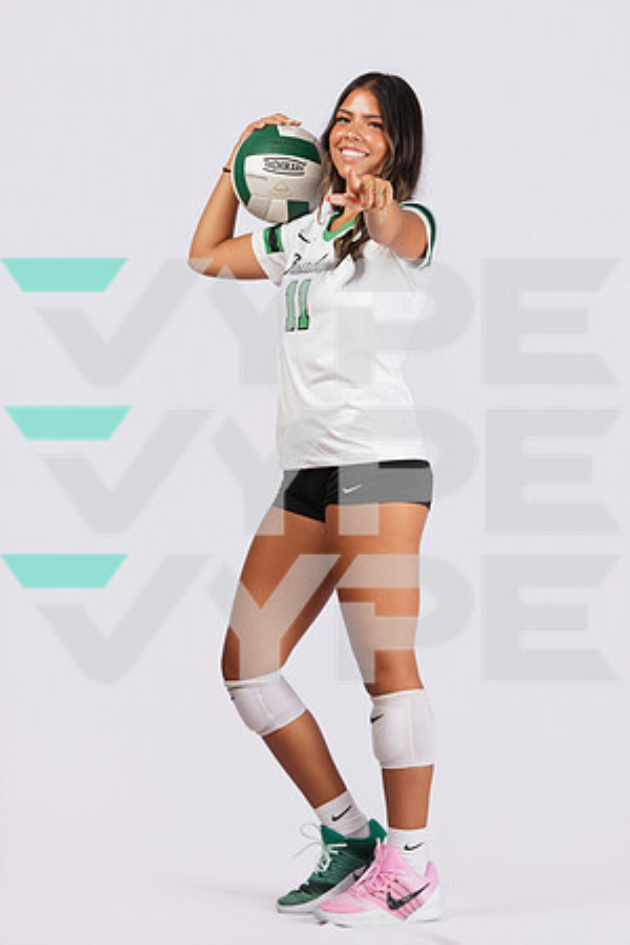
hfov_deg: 14.0
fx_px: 2572
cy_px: 472
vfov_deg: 20.8
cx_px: 315
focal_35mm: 98
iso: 200
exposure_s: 1/200
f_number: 5.6
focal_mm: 98
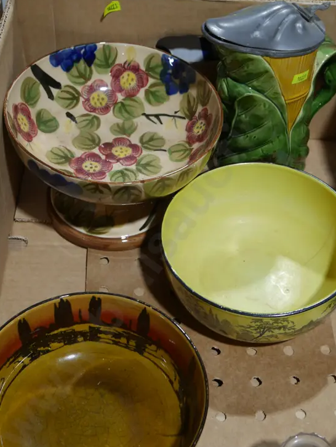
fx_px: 802
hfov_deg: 23.6
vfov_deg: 31.1
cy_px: 194
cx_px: 201
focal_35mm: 62
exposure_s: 1/60
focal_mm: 22
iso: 250
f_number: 4.7
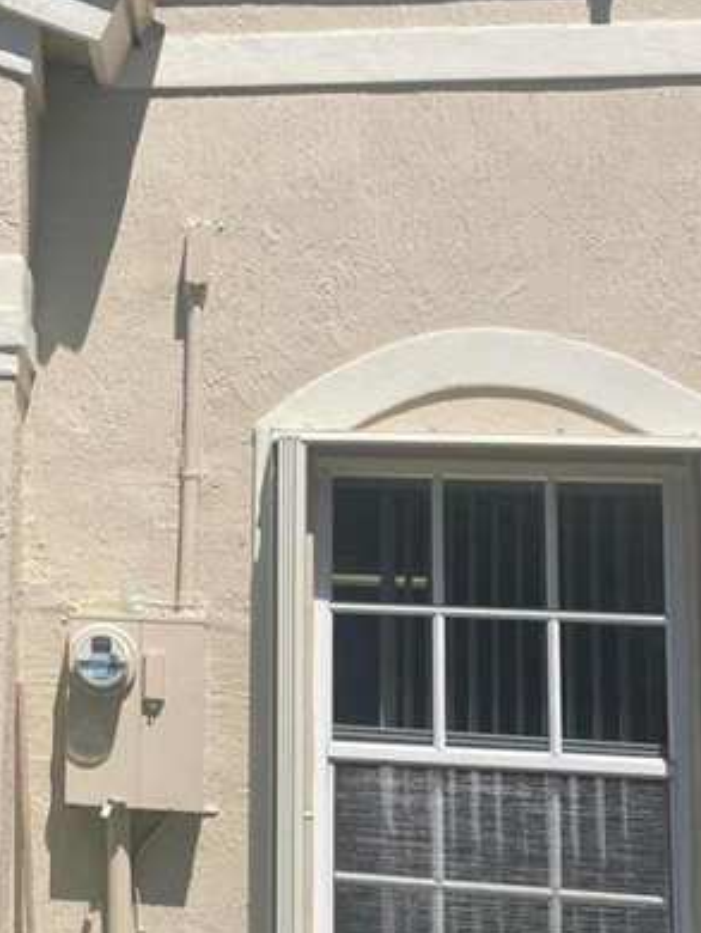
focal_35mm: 71
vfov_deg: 27.4
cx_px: -179
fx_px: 1915
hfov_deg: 19.3
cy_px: 421
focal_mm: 4.2
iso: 32
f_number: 1.6
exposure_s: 1/3610
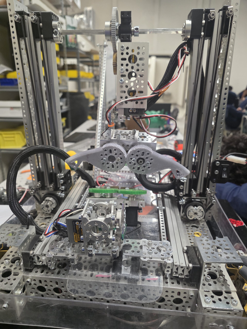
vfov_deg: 73.9
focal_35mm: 23
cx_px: 124
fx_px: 219
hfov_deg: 58.9
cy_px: 164
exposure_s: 1/120
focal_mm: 6.3
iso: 400
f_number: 1.7
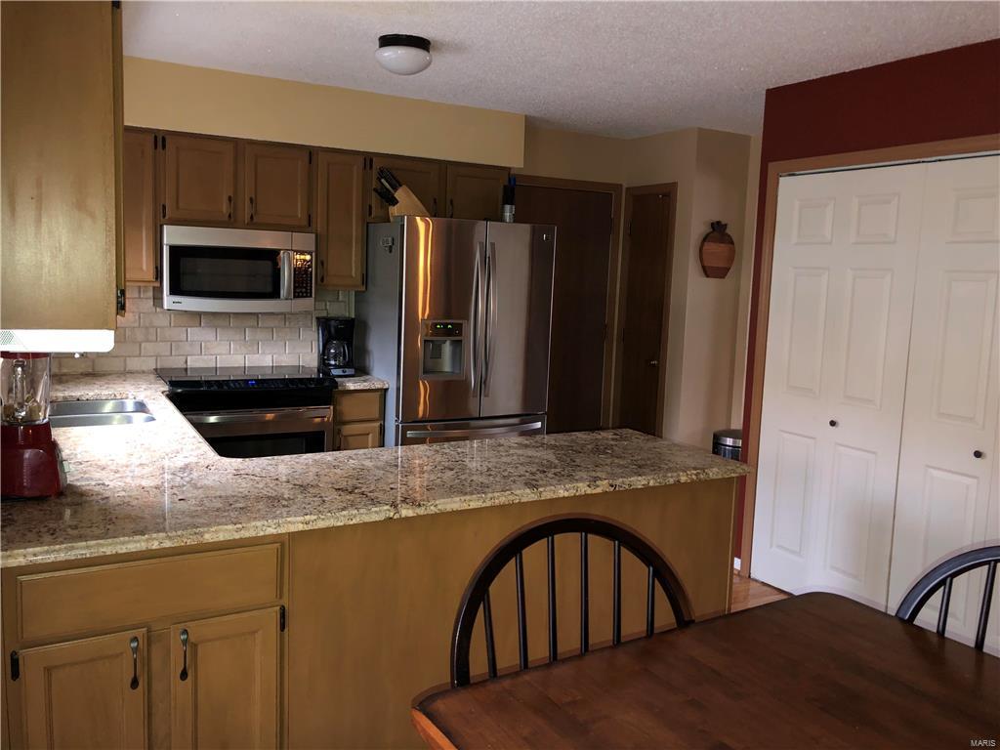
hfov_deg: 61.7
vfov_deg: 48.2
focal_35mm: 29
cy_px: 375
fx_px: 838
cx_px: 500
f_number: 1.8
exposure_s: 1/6
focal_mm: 3.99
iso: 80
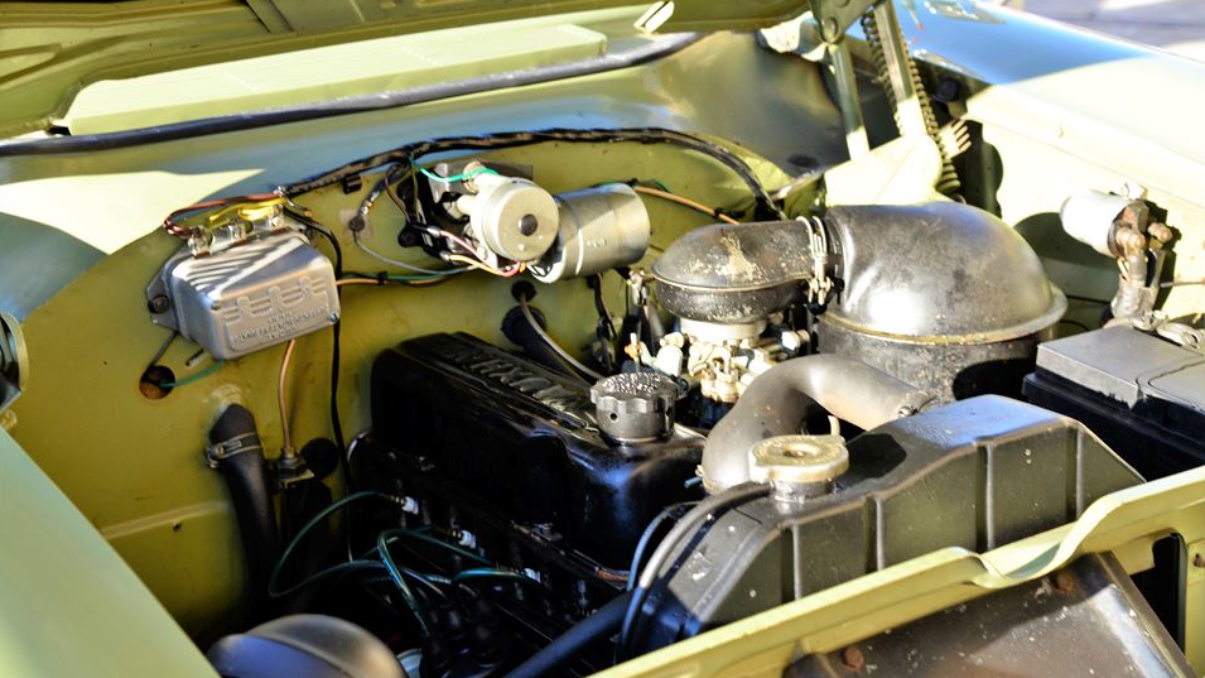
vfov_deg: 19.7
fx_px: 1949
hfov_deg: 34.4
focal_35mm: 61
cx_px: 602
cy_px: 357
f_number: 7.1
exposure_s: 1/60
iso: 200
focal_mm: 58
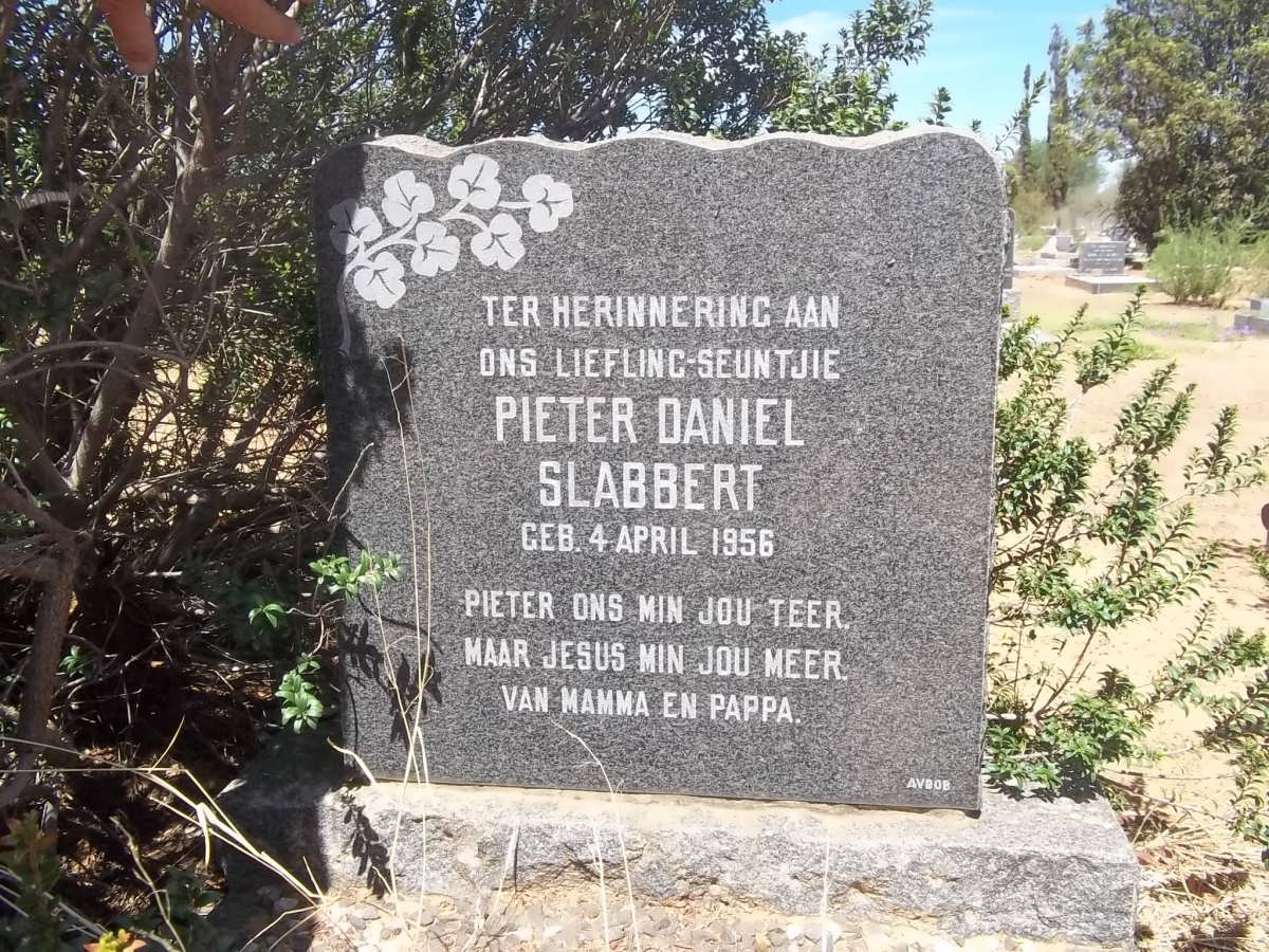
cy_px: 476
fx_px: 1173
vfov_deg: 44.2
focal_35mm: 32
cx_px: 634
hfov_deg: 56.8
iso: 80
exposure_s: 1/200
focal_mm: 5.7
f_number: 5.5
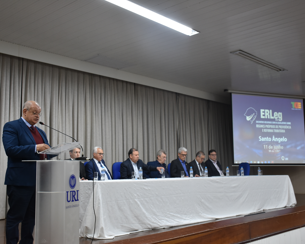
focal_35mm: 41
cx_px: 143
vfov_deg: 36.5
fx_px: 370
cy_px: 123
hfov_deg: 44.8
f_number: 4.5
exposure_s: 1/80
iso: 800
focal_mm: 24
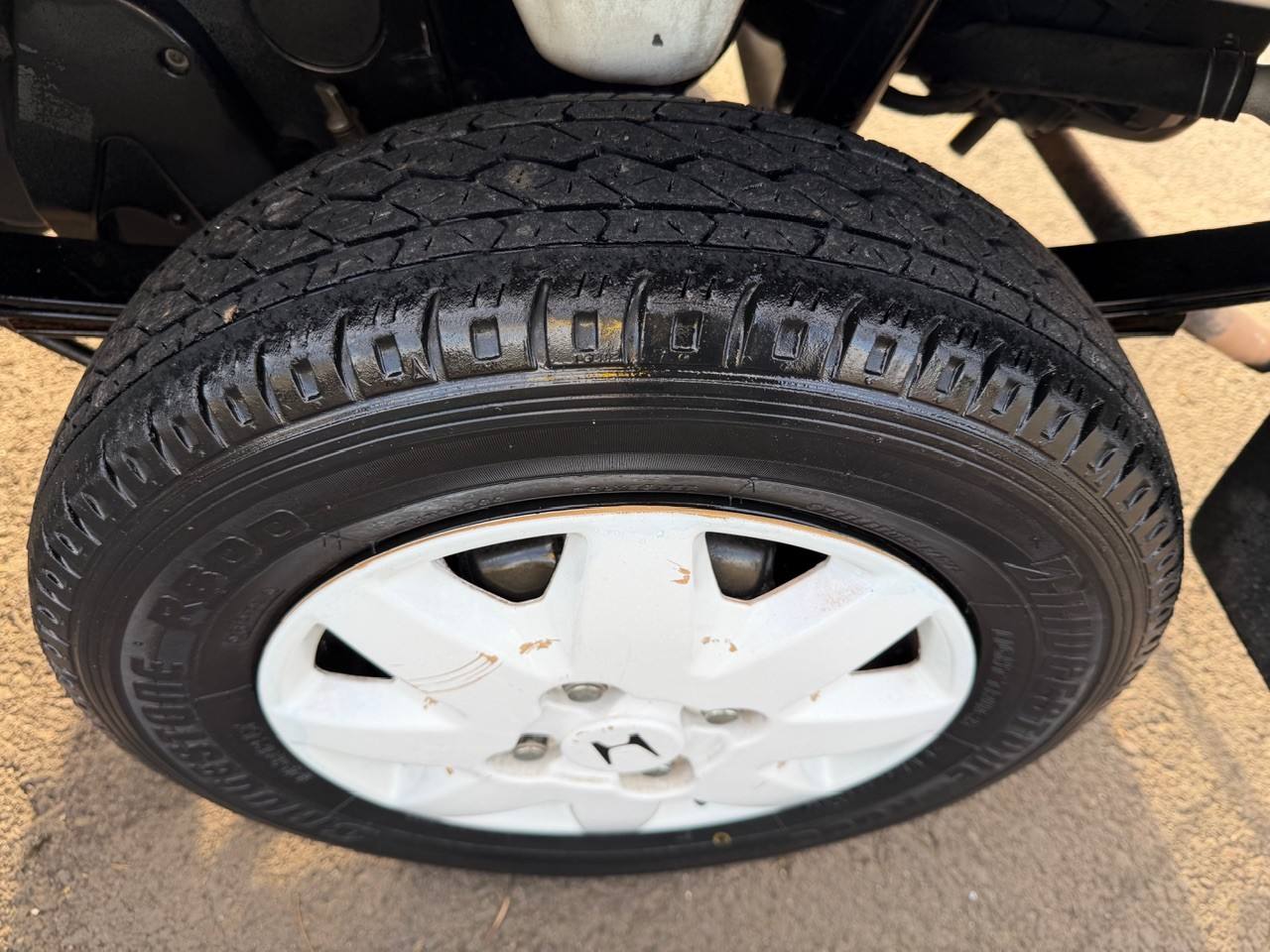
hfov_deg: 71.6
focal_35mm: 24
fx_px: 881
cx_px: 635
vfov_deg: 56.8
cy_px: 476
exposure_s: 1/307
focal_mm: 6.76
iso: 80
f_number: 1.78
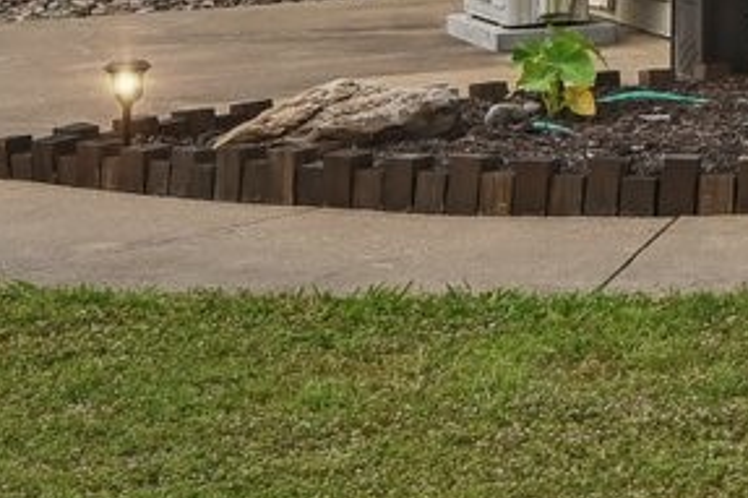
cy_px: -525
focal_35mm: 164
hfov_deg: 10.6
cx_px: 1845
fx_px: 3405
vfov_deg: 8.0
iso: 400
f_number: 8
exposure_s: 1/1000
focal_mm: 23
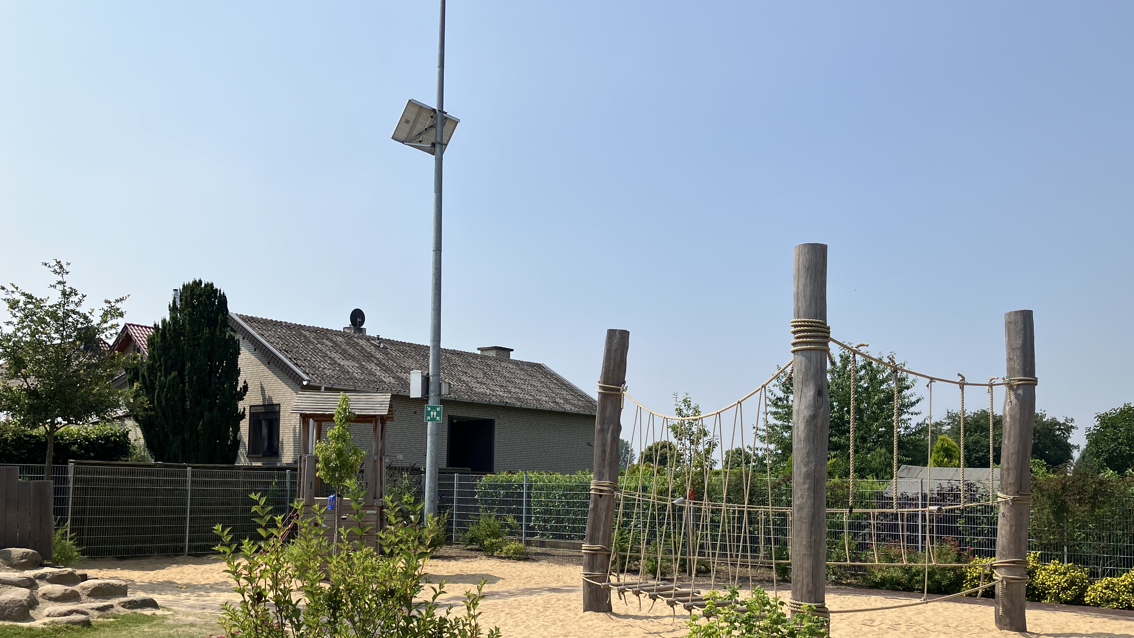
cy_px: 441
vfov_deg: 35.2
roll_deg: -0.6
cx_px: 599
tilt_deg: +2.8
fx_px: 992
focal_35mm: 33
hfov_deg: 59.4
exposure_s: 1/2703
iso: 32
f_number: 1.8
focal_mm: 3.99
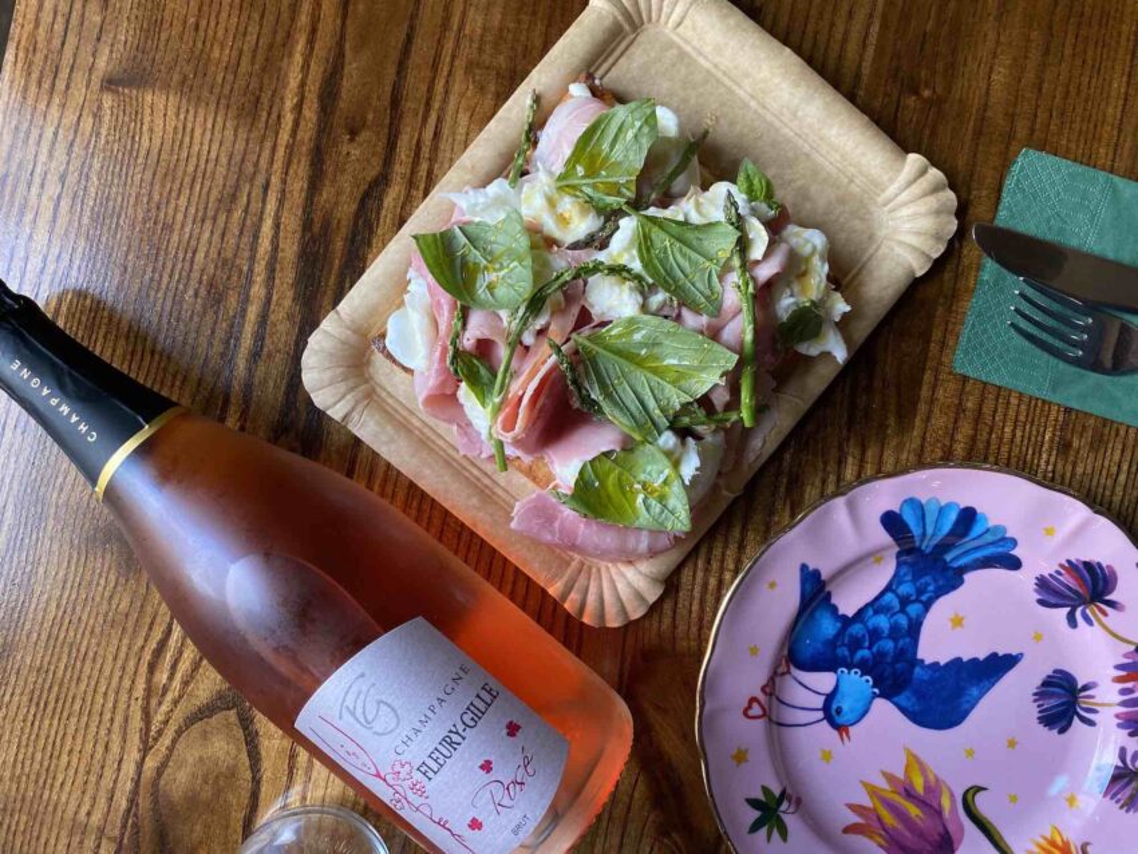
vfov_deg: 53.1
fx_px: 855
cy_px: 427
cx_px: 569
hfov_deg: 67.3
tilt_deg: -88.5
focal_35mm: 26
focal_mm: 4.25
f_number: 1.8
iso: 125
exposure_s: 1/100
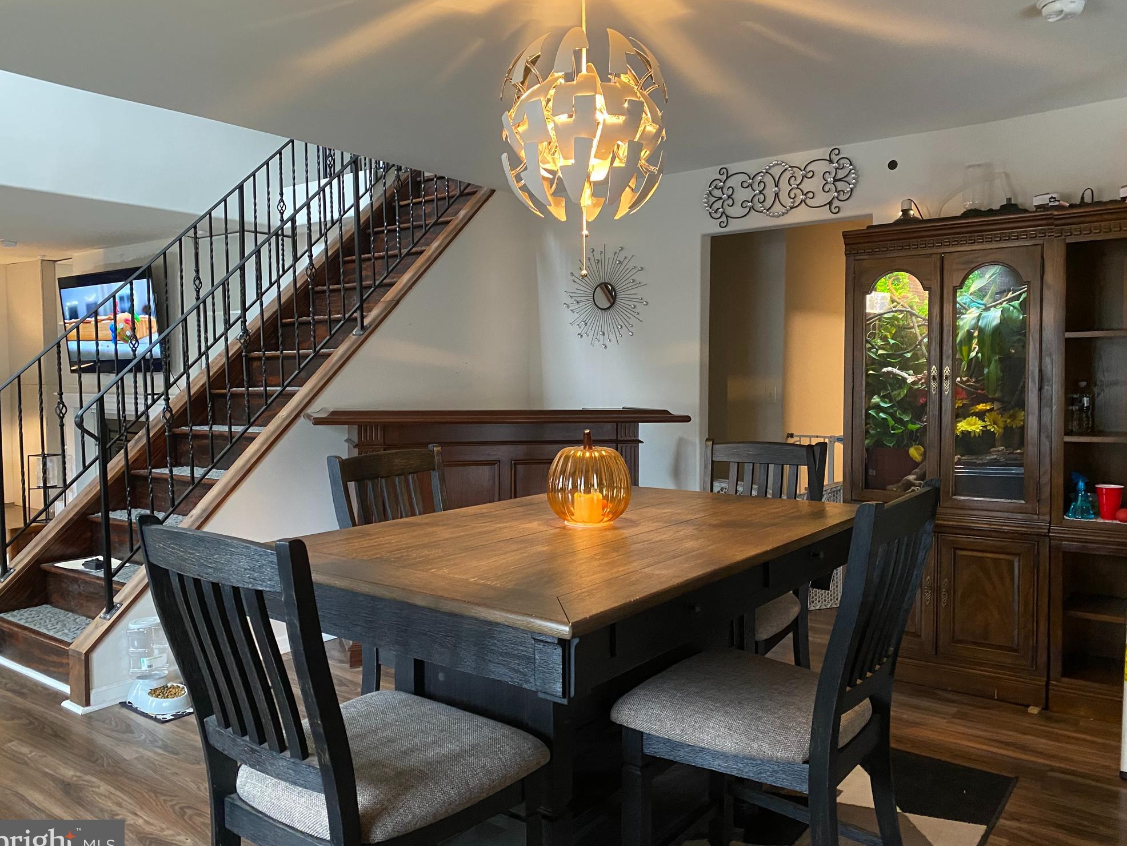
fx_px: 879
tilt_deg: -1.5
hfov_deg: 65.3
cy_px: 427
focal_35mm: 27
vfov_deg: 51.4
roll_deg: -0.1
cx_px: 567
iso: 500
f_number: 1.8
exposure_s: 1/30
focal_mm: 4.25
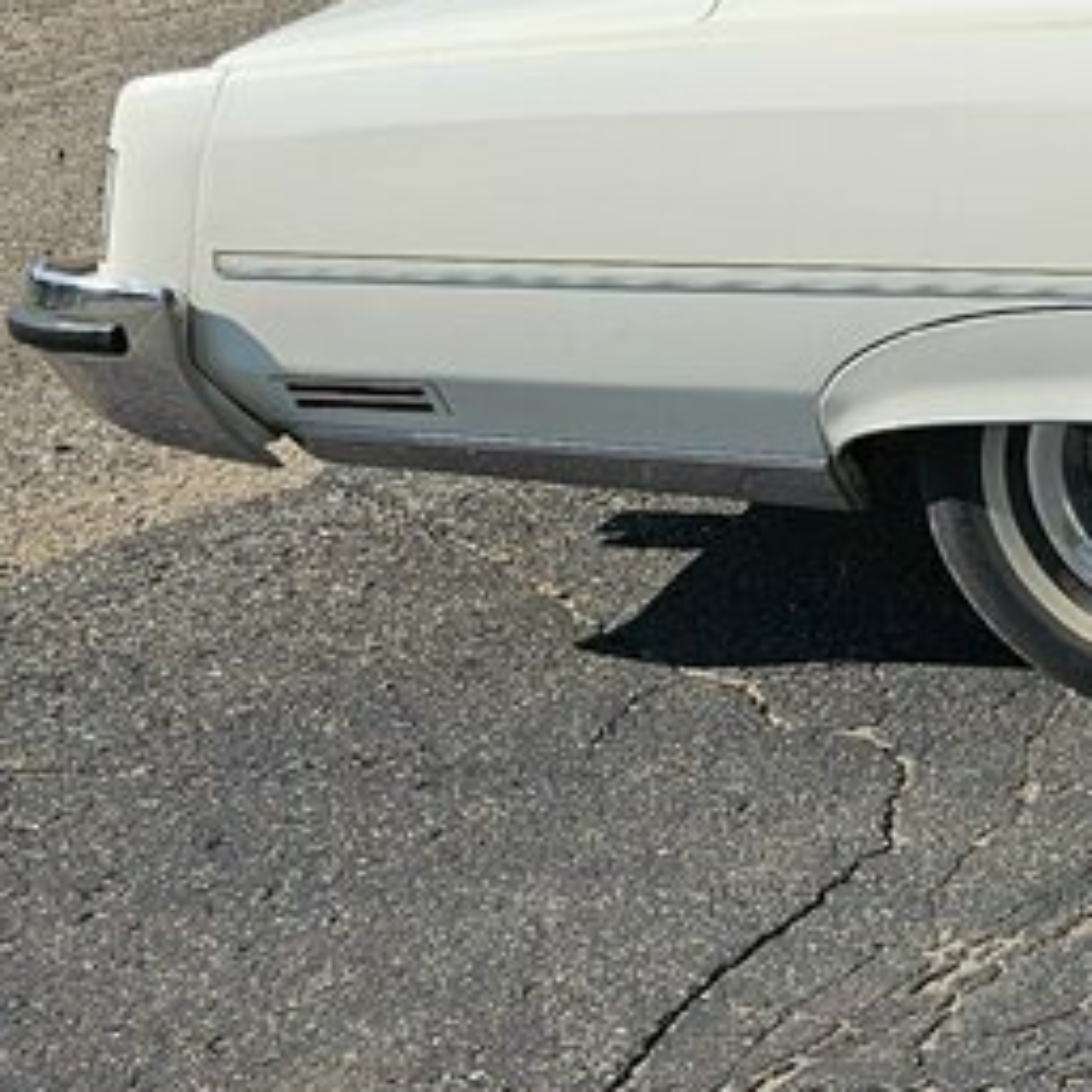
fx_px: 3391
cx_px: 2222
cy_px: 59
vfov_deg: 17.9
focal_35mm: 95
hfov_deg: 14.8
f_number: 1.7
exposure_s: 1/1328
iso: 16
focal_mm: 6.3
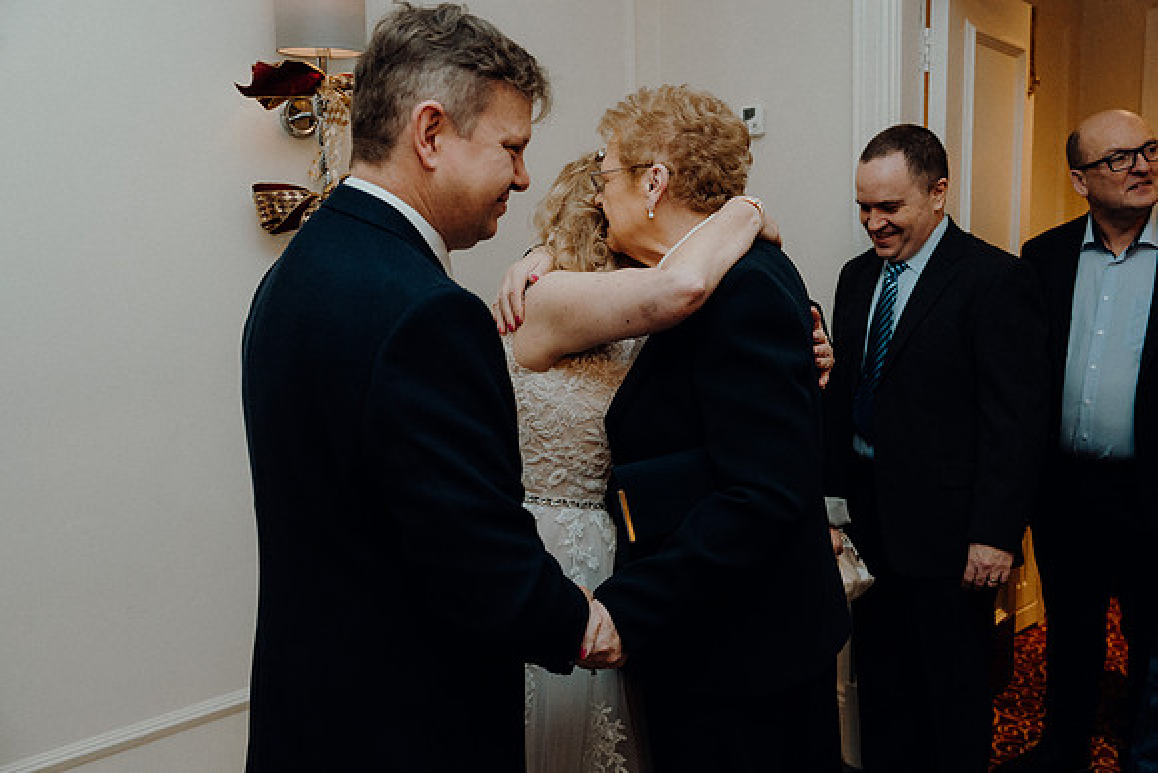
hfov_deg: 60.3
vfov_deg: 42.3
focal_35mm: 31
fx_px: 997
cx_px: 579
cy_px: 386
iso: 2500
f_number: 3.5
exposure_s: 1/200
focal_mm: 31
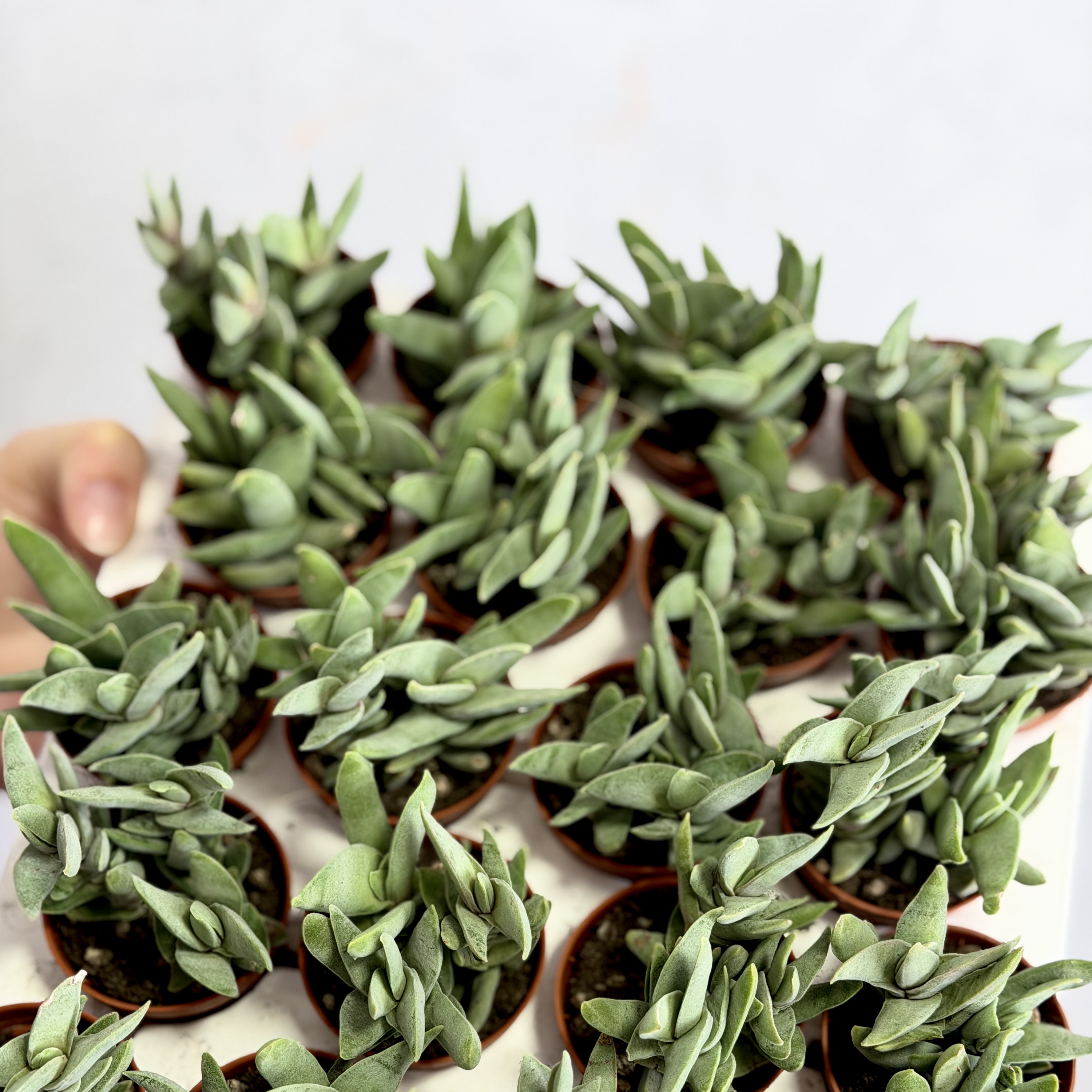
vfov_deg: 29.8
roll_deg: -2.2
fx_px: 2034
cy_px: 726
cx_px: 546
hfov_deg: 30.0
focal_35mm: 57
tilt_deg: -33.3
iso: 80
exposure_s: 1/121
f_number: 1.78
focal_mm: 6.76
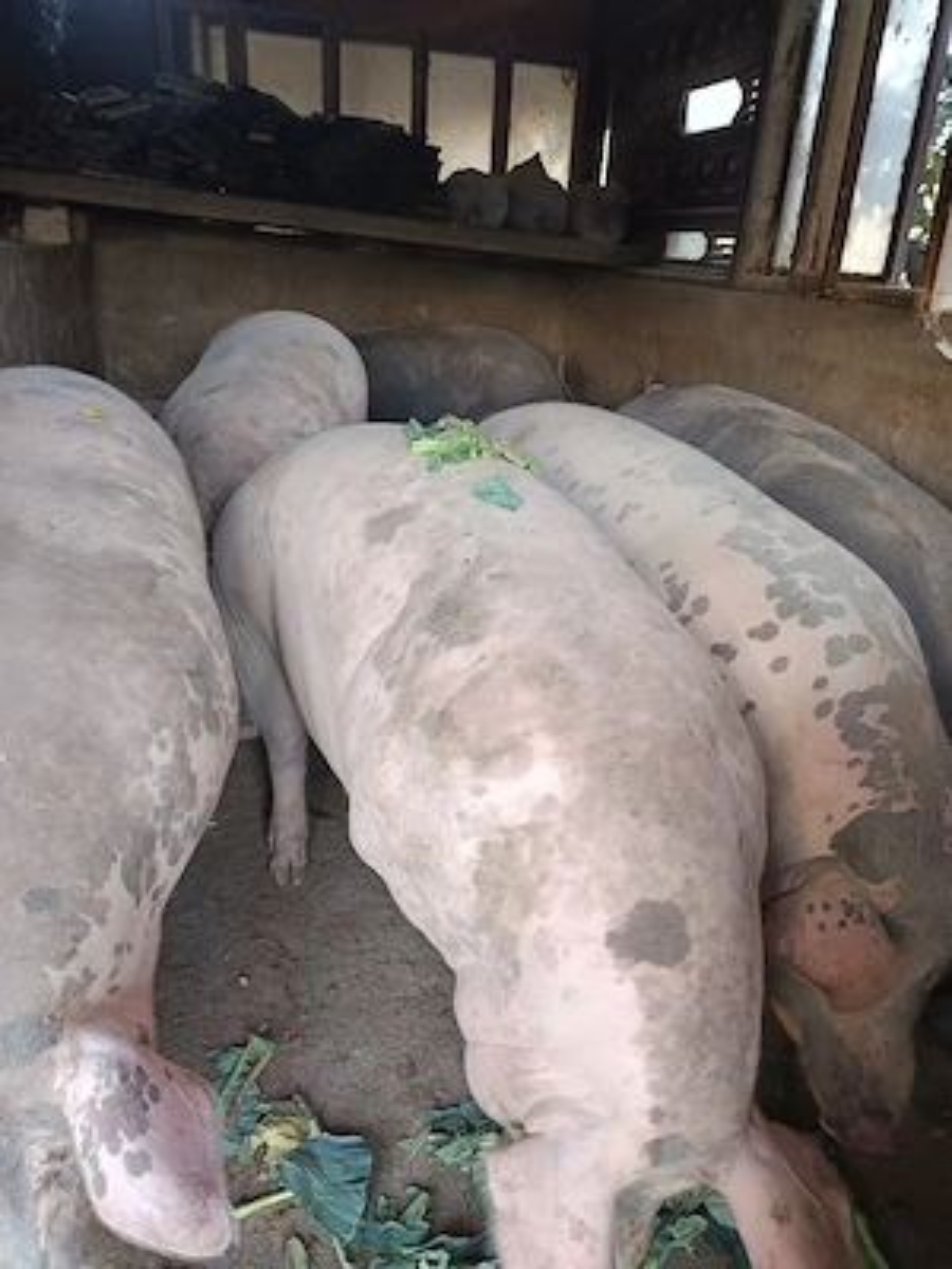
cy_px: 634
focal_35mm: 24
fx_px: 880
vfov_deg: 71.6
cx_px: 476
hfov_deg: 56.8
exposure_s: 1/50
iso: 879
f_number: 1.7
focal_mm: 5.31
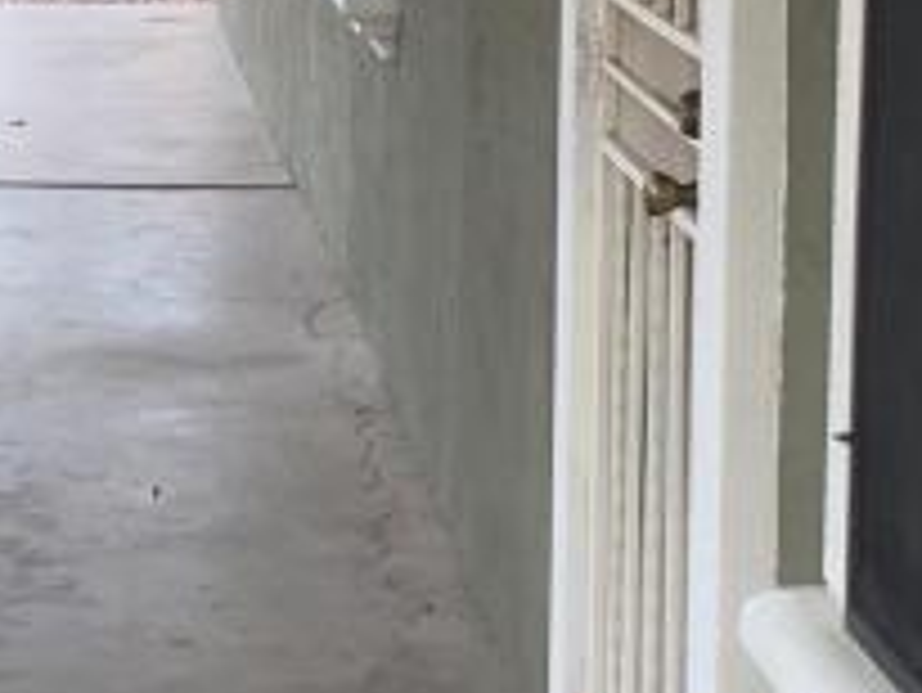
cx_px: 31
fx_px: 3864
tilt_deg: -6.2
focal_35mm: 145
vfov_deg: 10.2
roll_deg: -0.3
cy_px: 117
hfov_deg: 13.4
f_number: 2.2
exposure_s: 1/407
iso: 25
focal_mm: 4.15
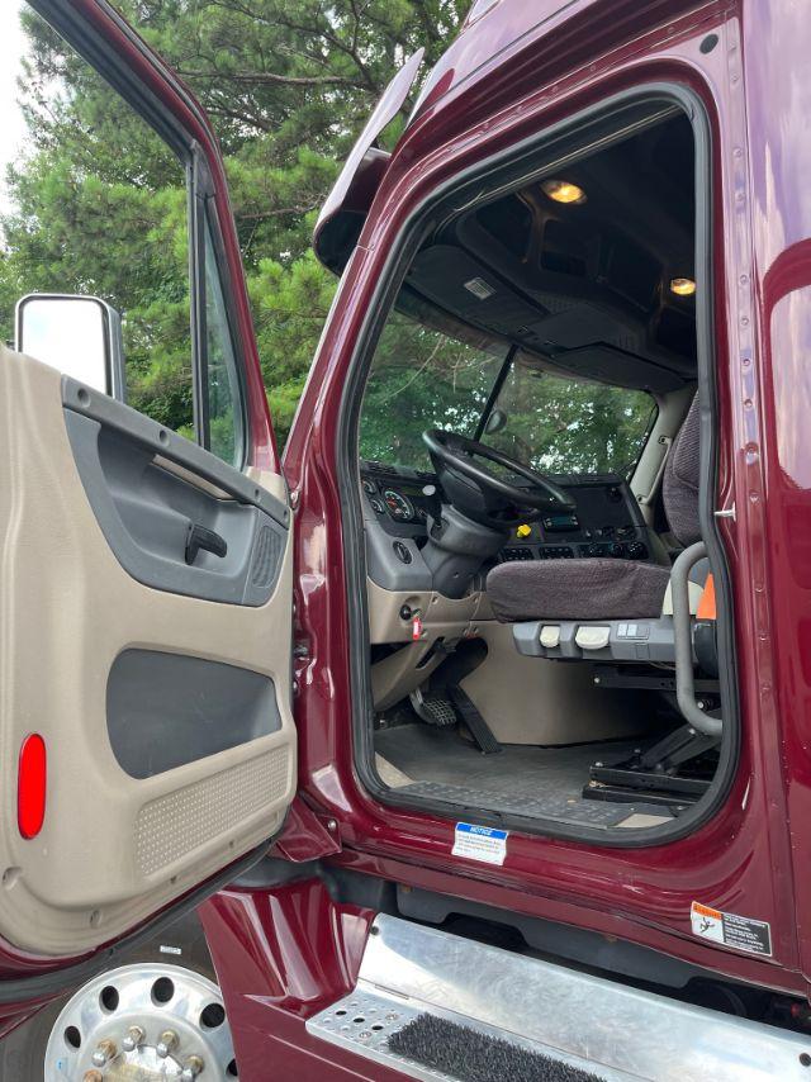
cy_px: 541
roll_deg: +1.6
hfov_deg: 53.0
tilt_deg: +2.7
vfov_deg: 67.3
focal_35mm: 26
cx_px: 406
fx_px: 813
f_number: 1.6
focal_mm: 5.1
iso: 50
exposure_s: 1/172
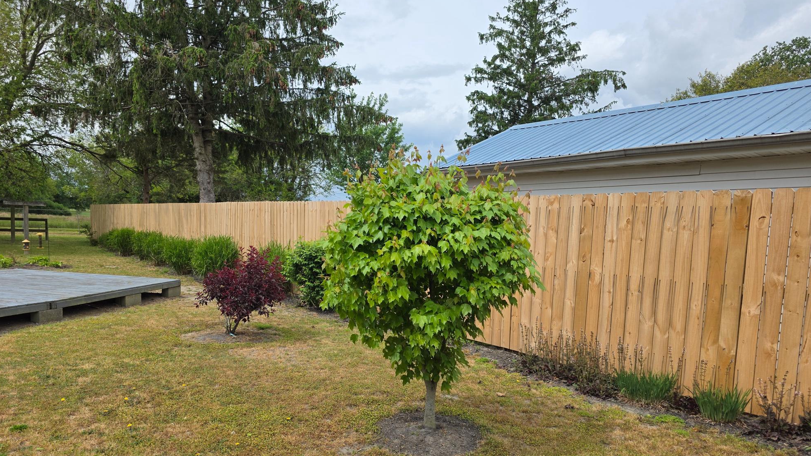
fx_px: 559
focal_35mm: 26
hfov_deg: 71.9
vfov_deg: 44.1
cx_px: 399
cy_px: 279
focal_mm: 6.3
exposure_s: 1/5958
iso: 80
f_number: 1.7
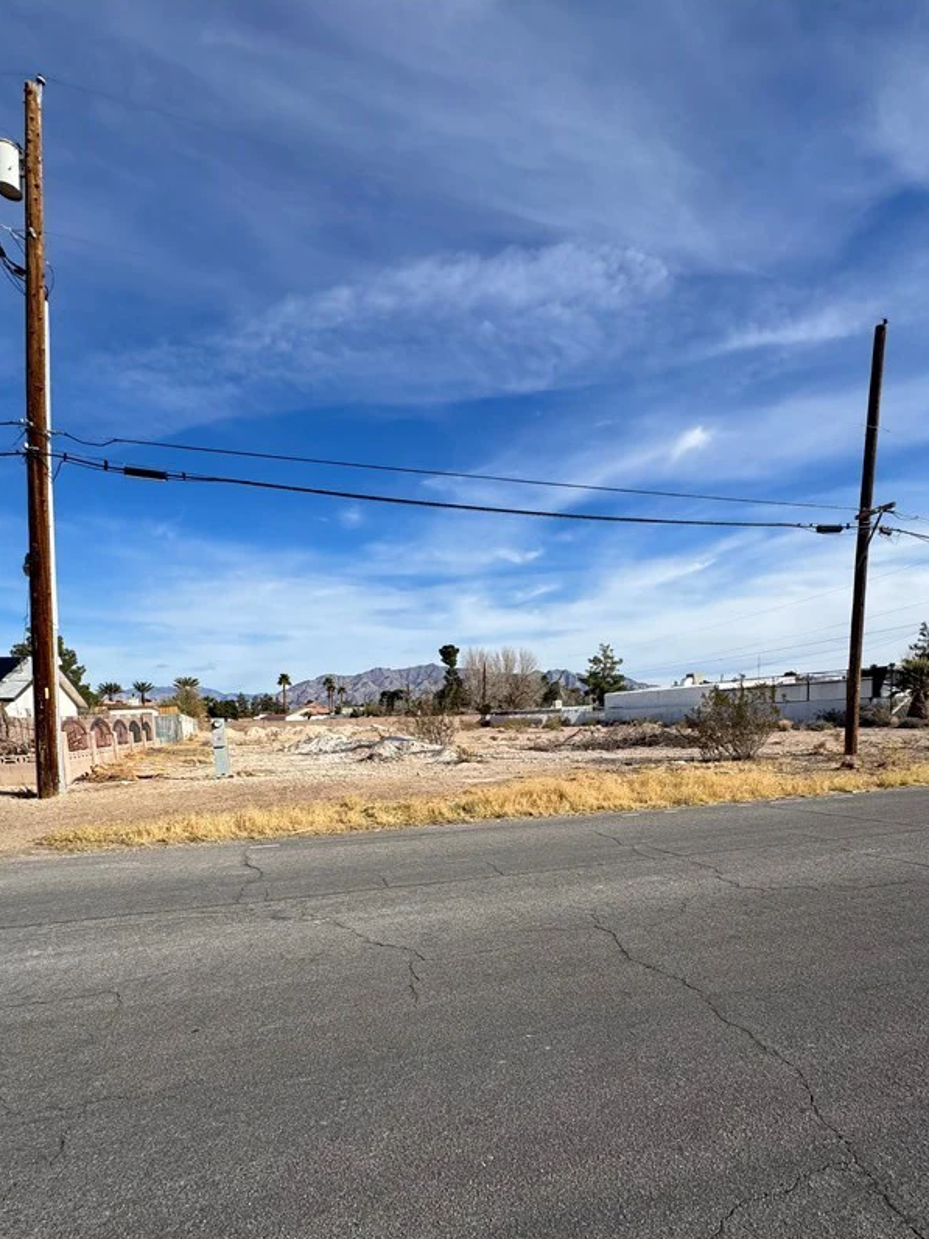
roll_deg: +2.0
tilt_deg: -6.1
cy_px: 783
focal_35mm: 18
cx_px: 493
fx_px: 644
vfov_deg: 85.8
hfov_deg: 71.5
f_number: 2.2
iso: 50
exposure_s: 1/2674
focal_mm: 2.22
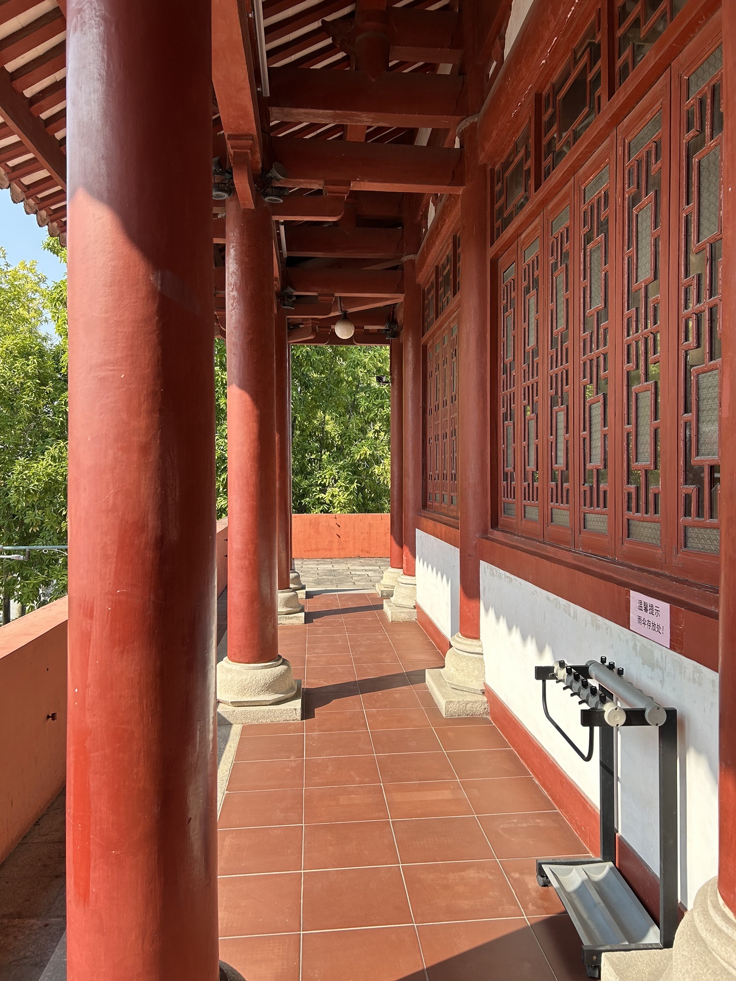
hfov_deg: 53.1
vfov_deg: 67.3
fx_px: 737
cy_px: 490
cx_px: 368
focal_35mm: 26
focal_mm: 5.7
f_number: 1.5
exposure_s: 1/1344
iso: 50
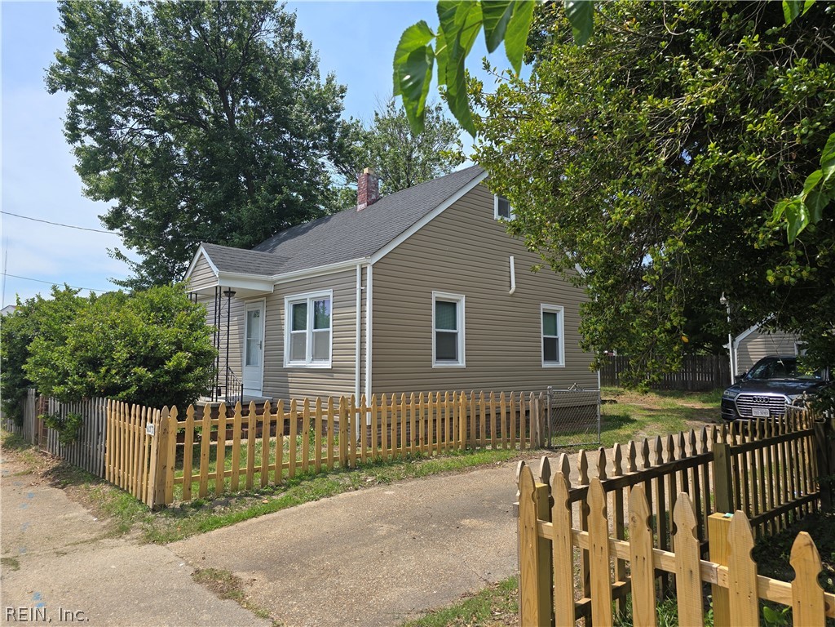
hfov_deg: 73.9
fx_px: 555
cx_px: 418
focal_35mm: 23
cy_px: 314
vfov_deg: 58.9
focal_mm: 6.3
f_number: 1.7
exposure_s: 1/684
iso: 12
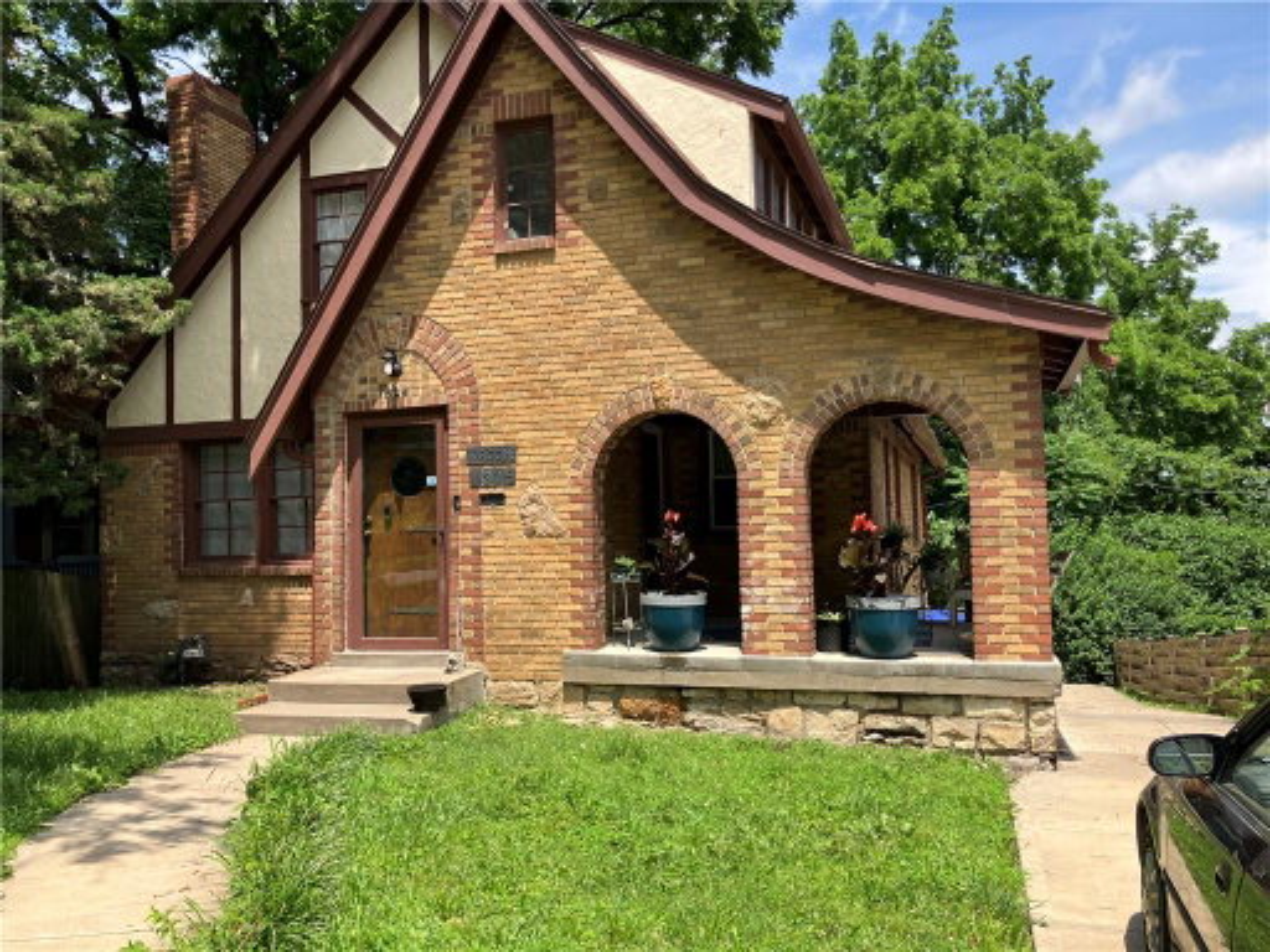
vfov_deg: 49.7
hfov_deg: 63.4
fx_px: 1027
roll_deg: +1.0
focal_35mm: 28
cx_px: 635
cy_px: 476
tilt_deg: +3.2
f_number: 1.8
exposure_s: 1/1056
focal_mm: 3.99
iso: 32
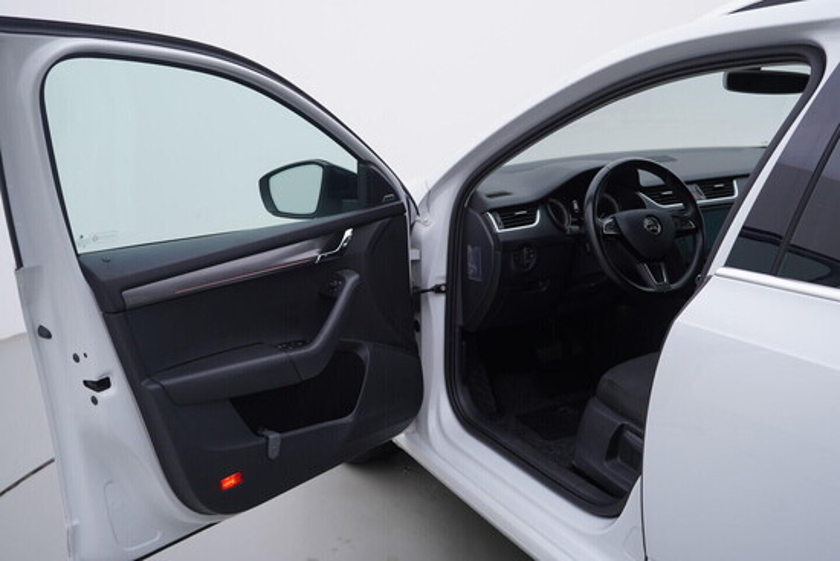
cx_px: 420
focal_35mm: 36
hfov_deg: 53.1
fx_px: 840
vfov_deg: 36.9
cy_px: 280
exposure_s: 1/80
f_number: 4
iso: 125
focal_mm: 24
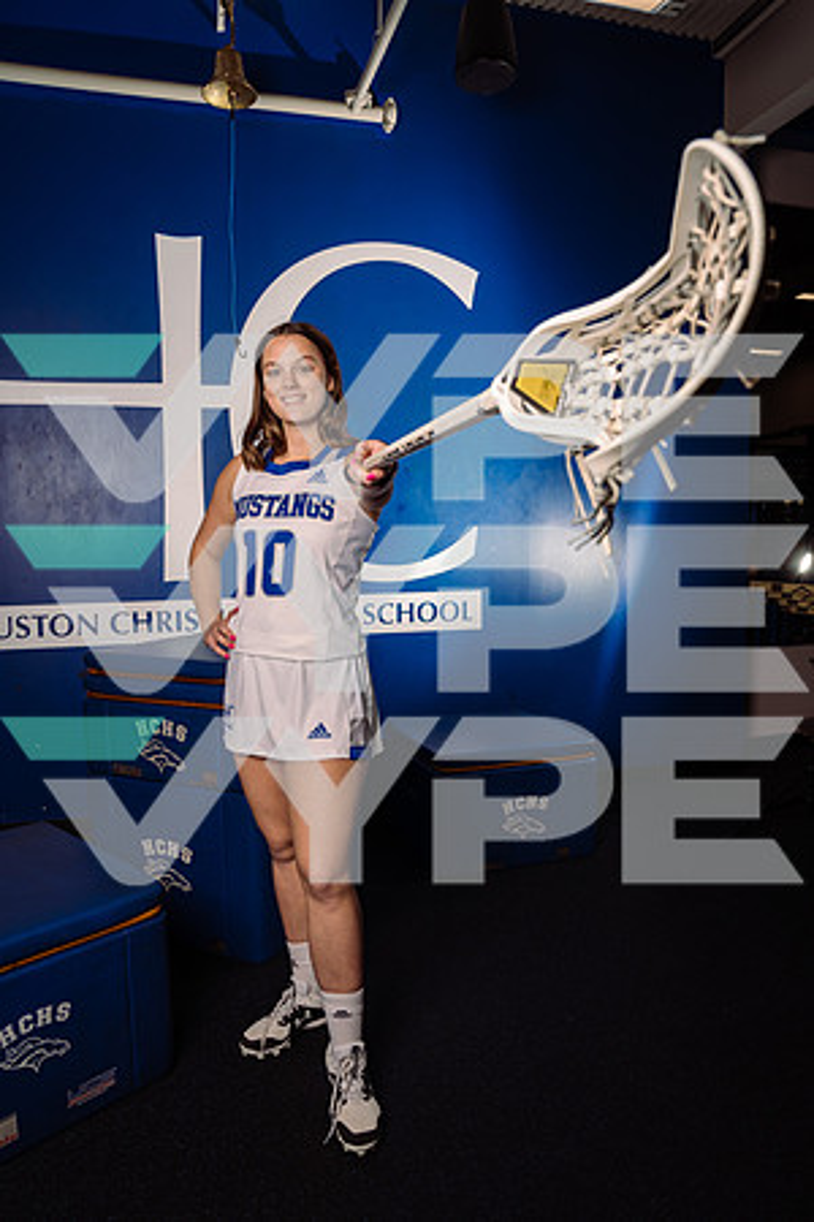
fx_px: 814
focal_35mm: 24
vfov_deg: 73.7
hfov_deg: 53.1
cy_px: 611
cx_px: 407
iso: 200
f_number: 7.1
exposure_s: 1/250
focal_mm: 24
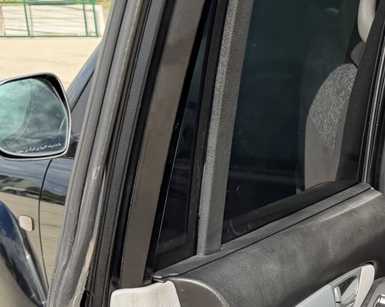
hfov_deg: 20.0
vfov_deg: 17.8
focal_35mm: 85
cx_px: 548
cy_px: 274
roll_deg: +0.5
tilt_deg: -16.8
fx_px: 968
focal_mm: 6.76
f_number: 1.78
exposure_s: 1/1901
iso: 100
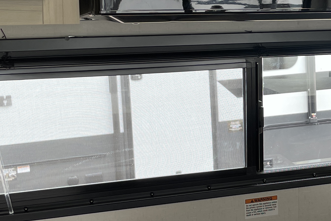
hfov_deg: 23.8
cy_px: 61
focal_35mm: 81
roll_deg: +2.4
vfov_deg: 16.8
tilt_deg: -5.0
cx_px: 343
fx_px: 745
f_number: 1.6
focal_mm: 4.2
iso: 50
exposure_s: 1/121
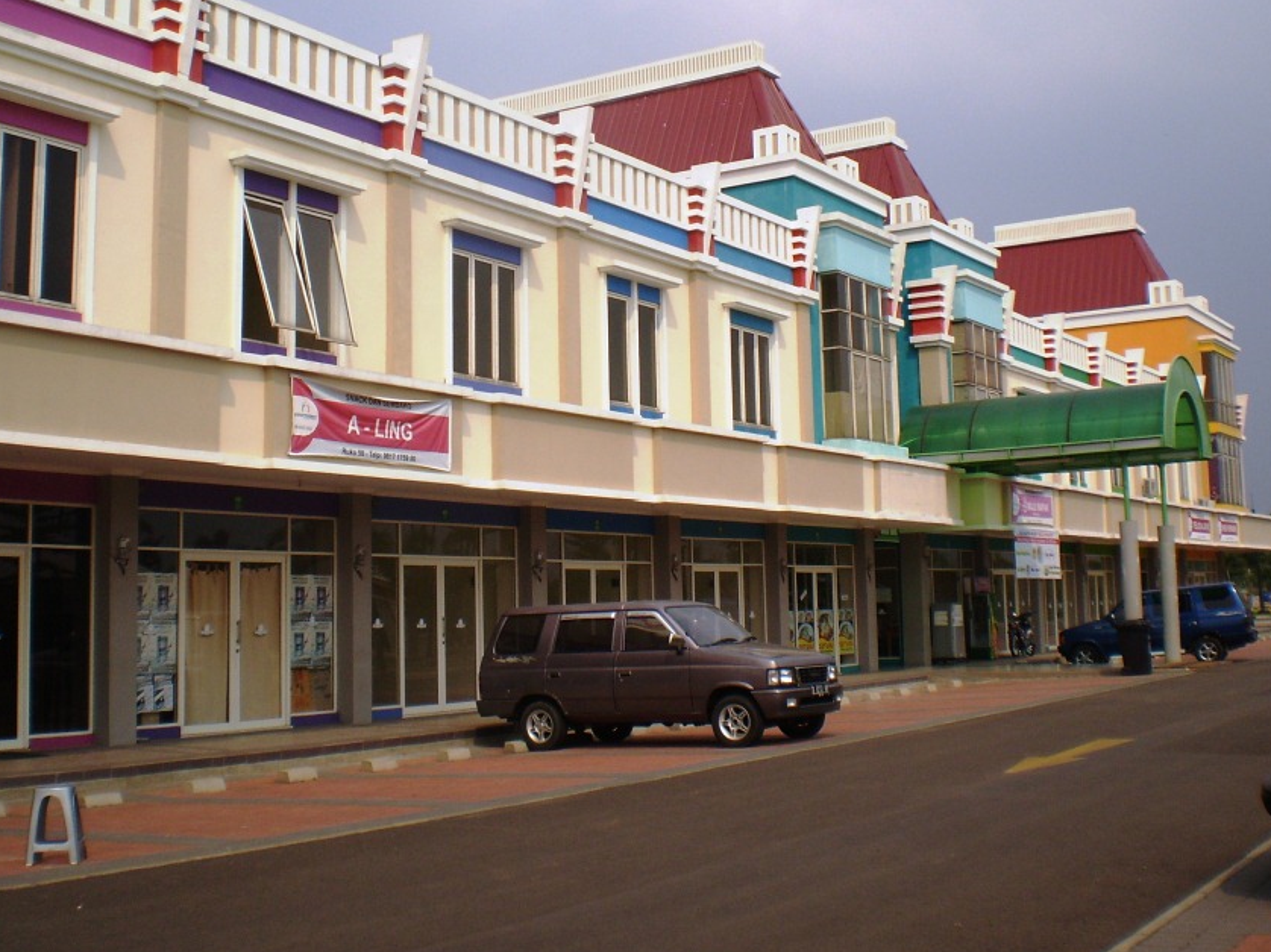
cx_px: 639
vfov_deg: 32.8
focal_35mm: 44
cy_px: 387
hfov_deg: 43.0
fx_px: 1615
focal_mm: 6.3
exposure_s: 1/1600
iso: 64
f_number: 4.6
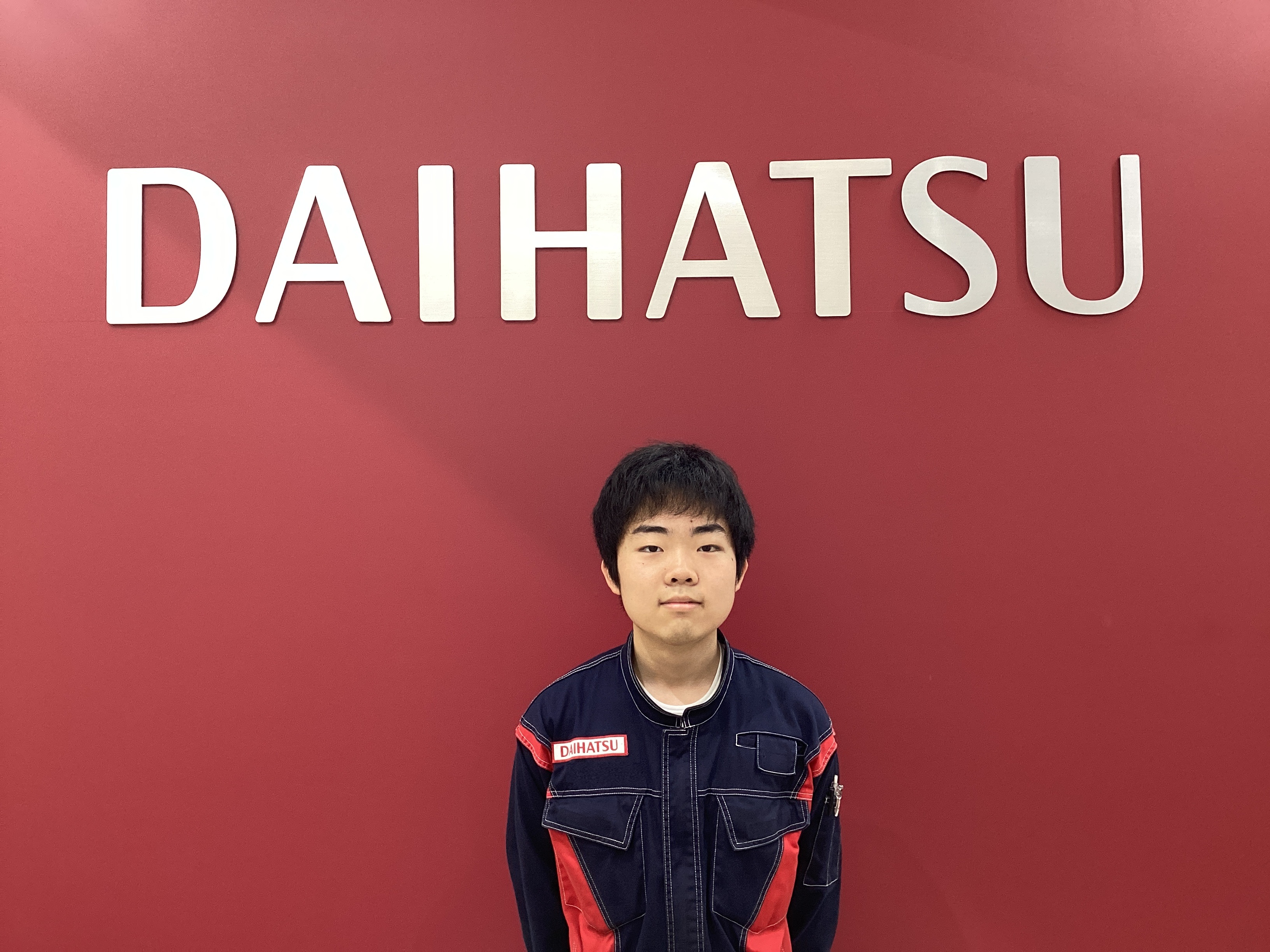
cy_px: 476
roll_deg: +1.8
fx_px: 1137
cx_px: 635
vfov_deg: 45.4
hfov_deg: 58.4
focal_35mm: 31
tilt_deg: +2.9
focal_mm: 3.3
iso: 125
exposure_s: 1/50
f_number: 2.4
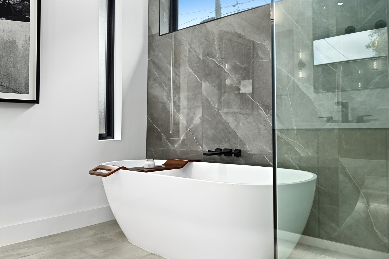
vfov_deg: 43.5
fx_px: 324
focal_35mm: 30
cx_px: 194
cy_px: 130
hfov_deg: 62.0
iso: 800
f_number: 8
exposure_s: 1/10
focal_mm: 30
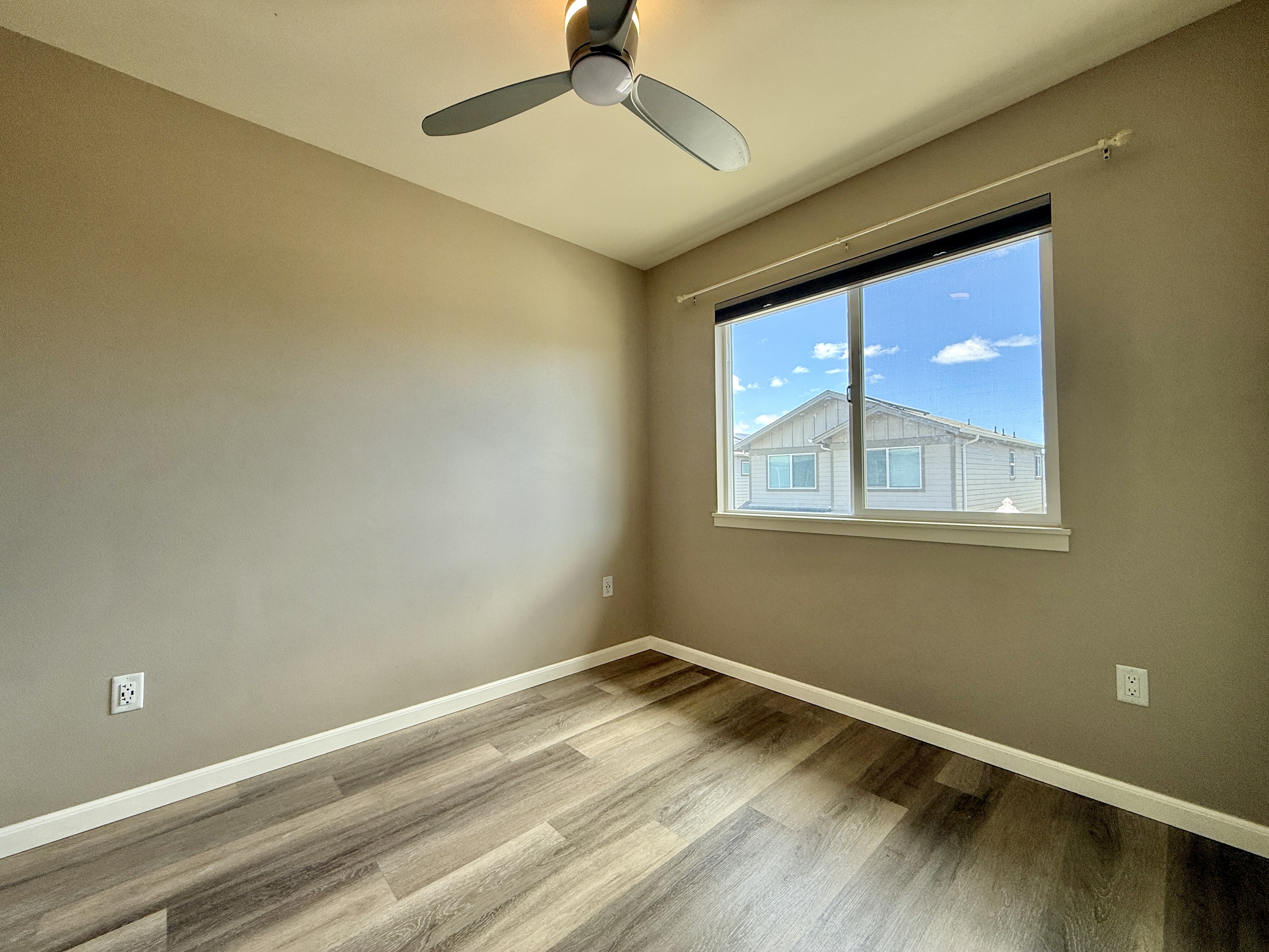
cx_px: 634
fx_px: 513
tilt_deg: +1.7
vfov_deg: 85.7
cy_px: 476
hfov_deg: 102.1
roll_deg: +0.7
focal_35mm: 14
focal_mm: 2.22
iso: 64
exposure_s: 1/135
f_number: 2.2
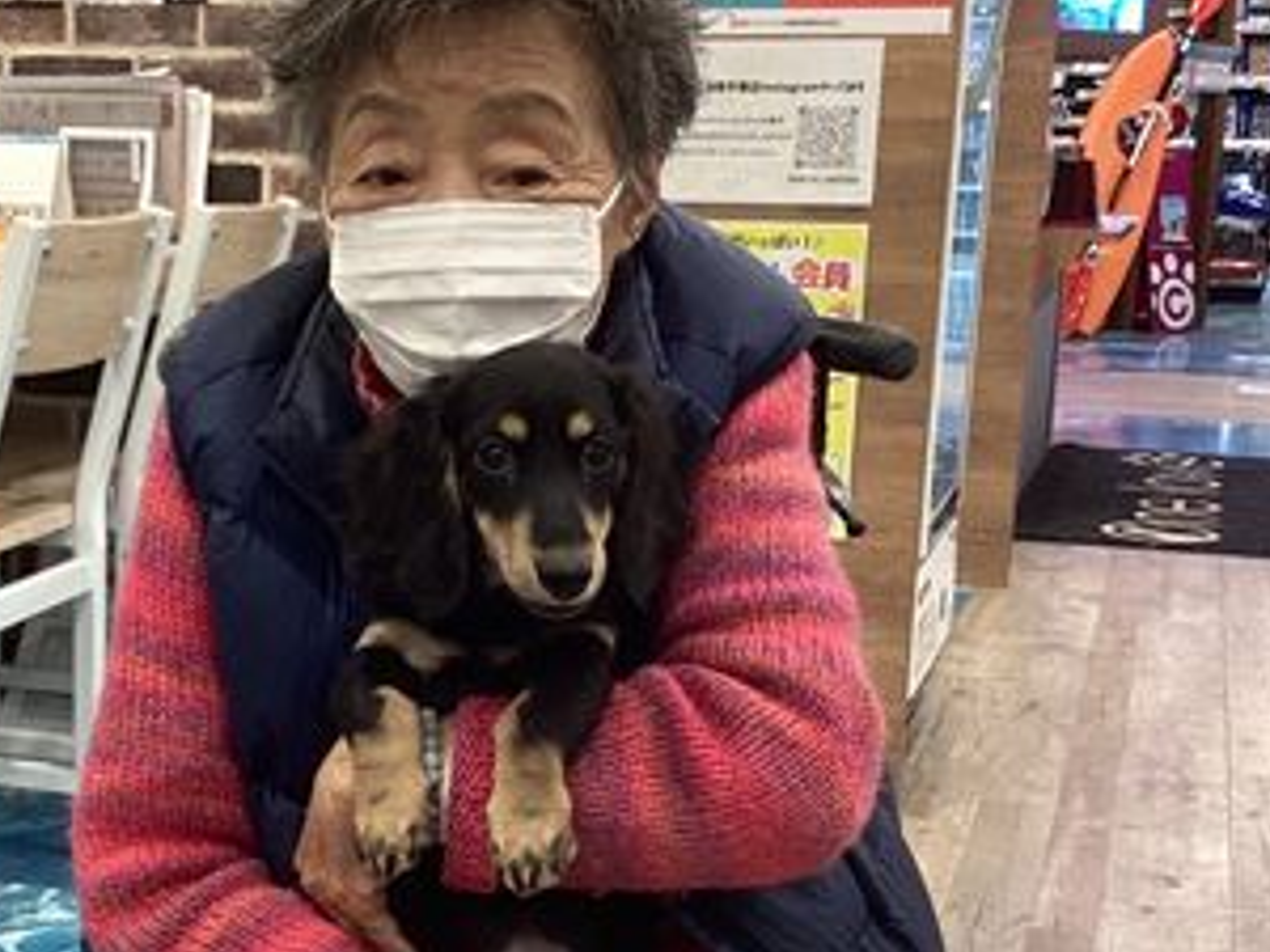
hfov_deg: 30.7
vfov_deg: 23.5
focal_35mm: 62
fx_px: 2275
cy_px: 660
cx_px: 326
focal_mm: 3.3
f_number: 2.4
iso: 64
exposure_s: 1/50
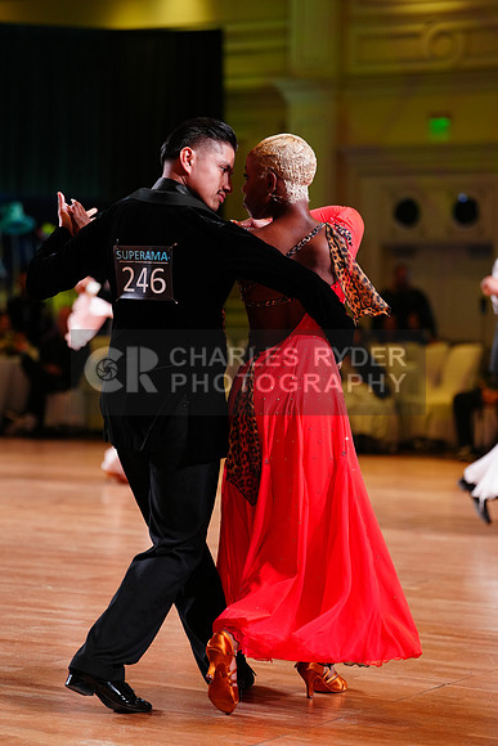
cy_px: 373
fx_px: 2032
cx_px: 249
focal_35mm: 98
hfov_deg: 14.0
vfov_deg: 20.8
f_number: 2.8
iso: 1600
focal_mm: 98
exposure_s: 1/400
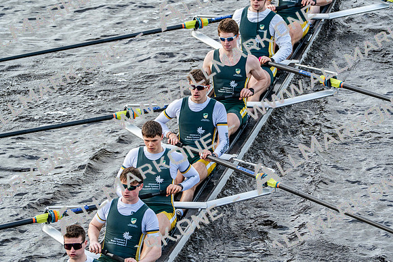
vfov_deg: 3.6
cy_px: 131
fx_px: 4171
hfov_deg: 5.4
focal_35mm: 382
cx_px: 196
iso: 1000
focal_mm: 382
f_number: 6.3
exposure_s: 1/1250
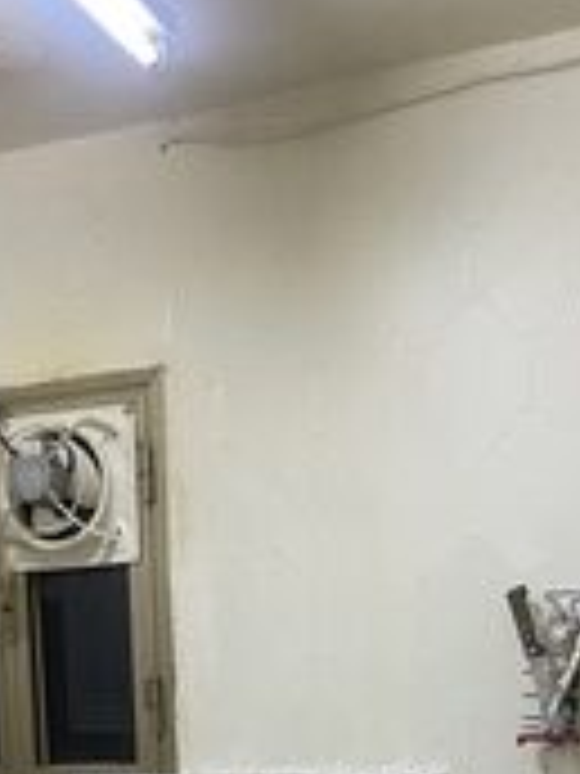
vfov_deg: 25.4
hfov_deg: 21.3
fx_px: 1541
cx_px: 209
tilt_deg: -7.4
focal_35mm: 69
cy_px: 920
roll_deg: +2.5
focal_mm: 4.2
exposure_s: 1/60
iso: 250
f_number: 1.6
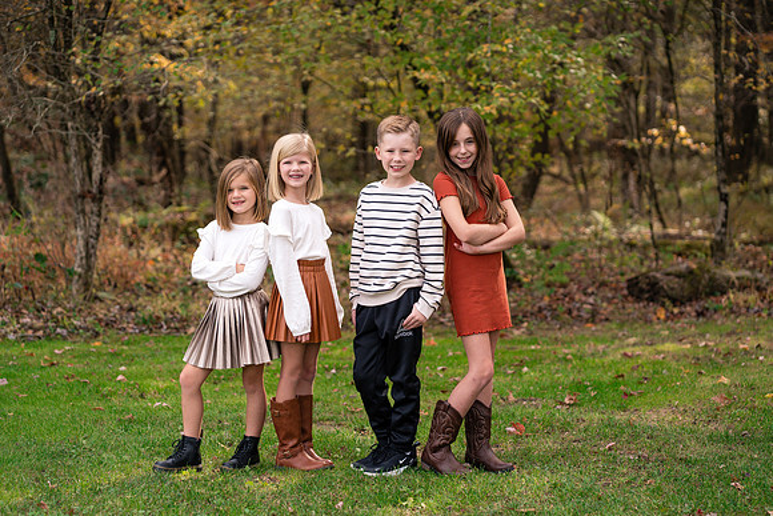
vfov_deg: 16.1
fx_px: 1825
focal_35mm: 85
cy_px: 258
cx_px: 386
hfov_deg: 23.9
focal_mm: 85
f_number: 2.8
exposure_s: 1/3200
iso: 400
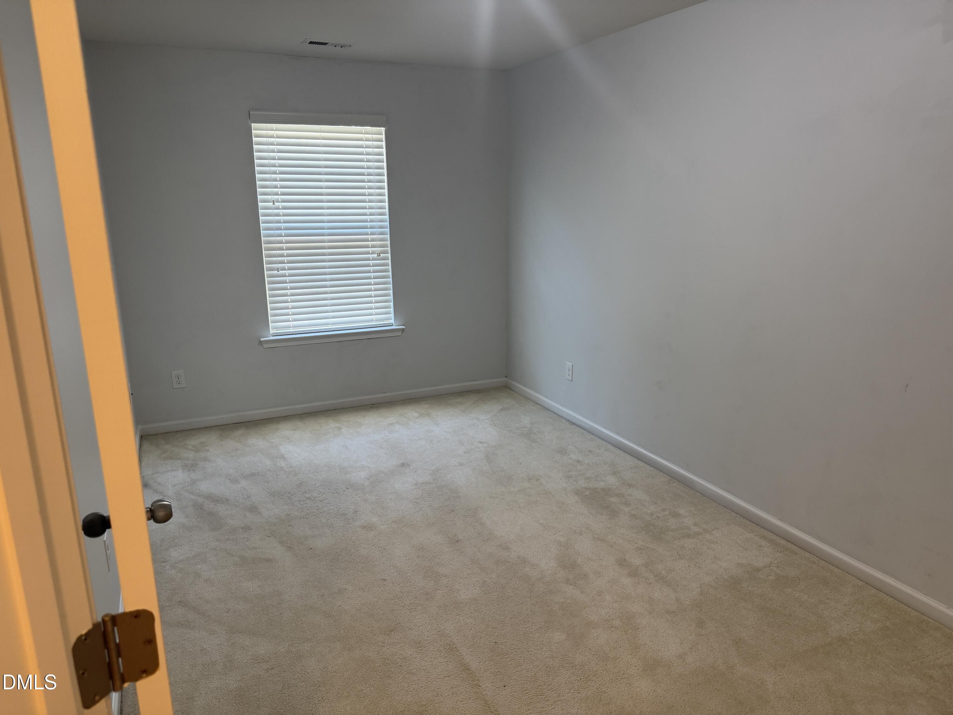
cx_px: 476
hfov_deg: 71.6
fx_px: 661
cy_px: 358
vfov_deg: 56.8
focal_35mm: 24
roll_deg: +0.2
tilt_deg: -14.2
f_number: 1.78
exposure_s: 1/60
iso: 200
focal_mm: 6.76
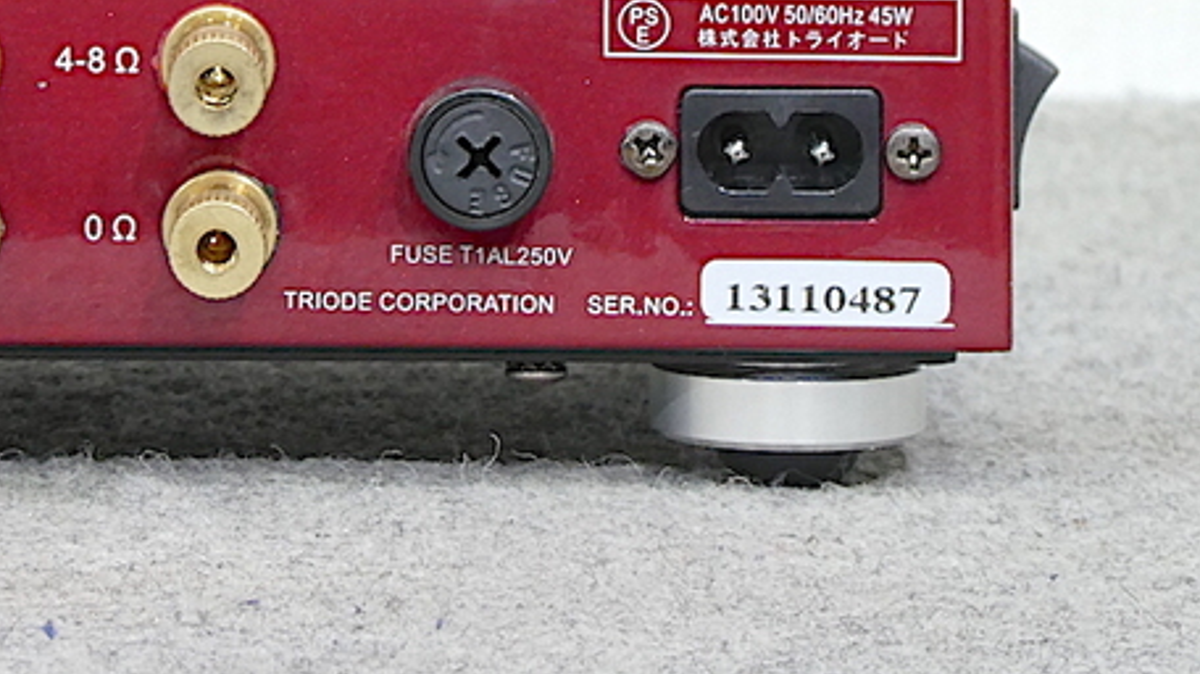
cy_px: -140
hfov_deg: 6.6
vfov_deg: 3.7
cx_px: 68
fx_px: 10432
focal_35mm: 328
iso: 200
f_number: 5.4
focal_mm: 25.6
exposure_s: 1/4
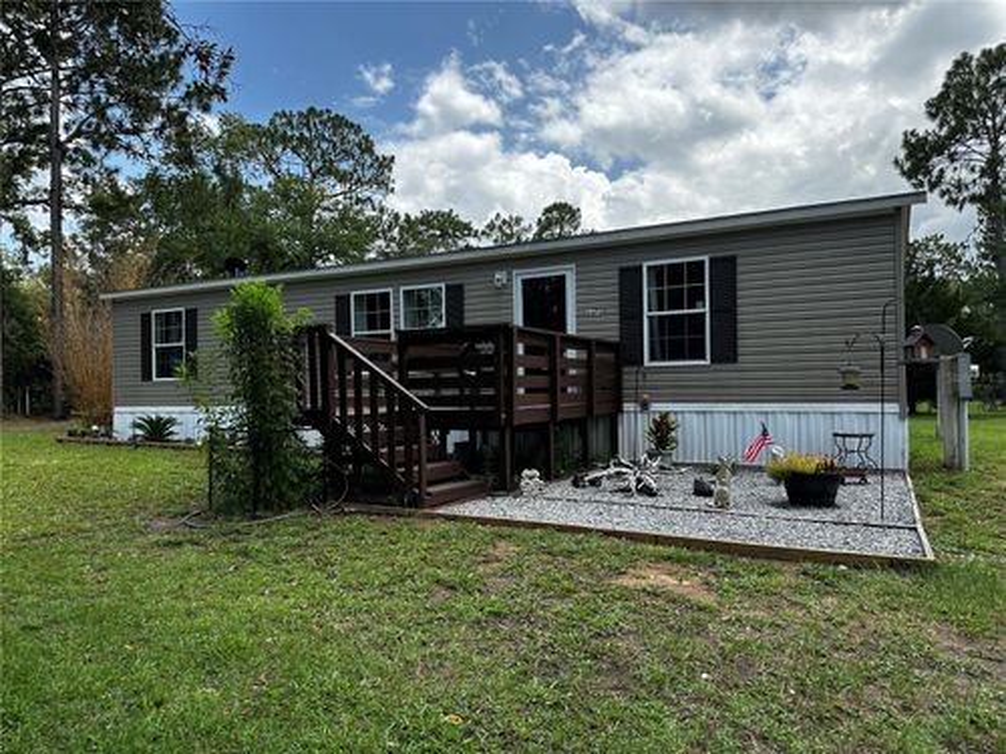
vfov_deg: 56.8
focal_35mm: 24
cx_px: 503
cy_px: 377
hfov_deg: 71.6
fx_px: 697
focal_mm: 6.86
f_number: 1.78
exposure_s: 1/1562
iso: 80
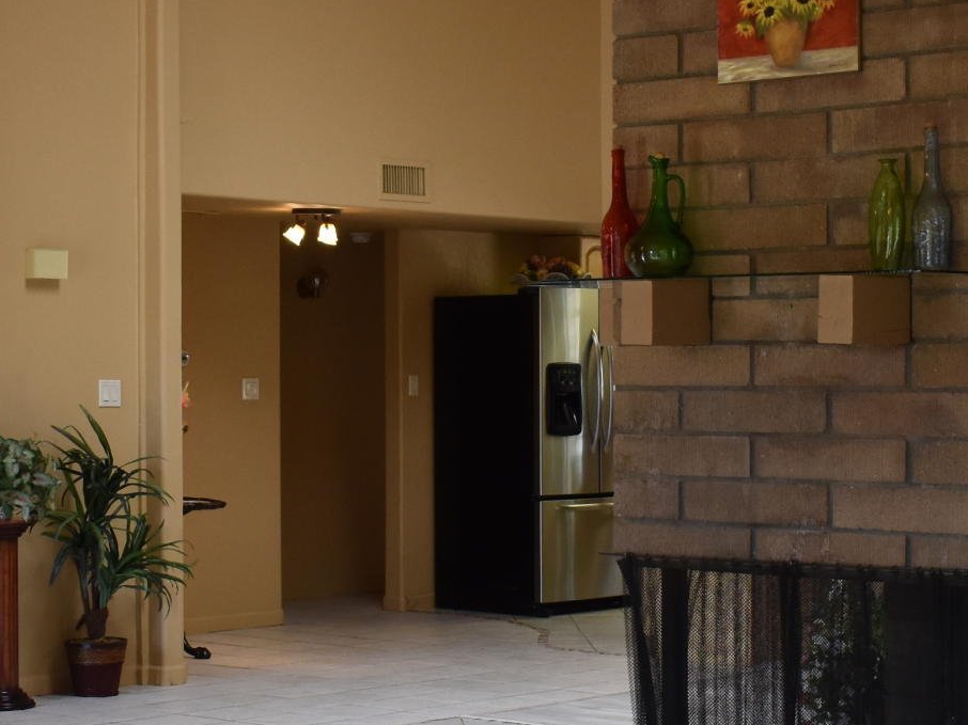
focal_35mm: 86
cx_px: 551
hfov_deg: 22.7
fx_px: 2404
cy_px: 382
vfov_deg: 17.2
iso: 500
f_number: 3.5
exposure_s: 1/250
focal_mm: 18
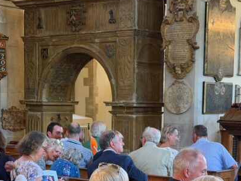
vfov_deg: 15.2
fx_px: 668
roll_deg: -0.5
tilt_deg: -7.1
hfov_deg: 20.4
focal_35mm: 96
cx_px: 119
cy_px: 172
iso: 250
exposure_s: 1/50
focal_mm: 6.76
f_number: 1.78
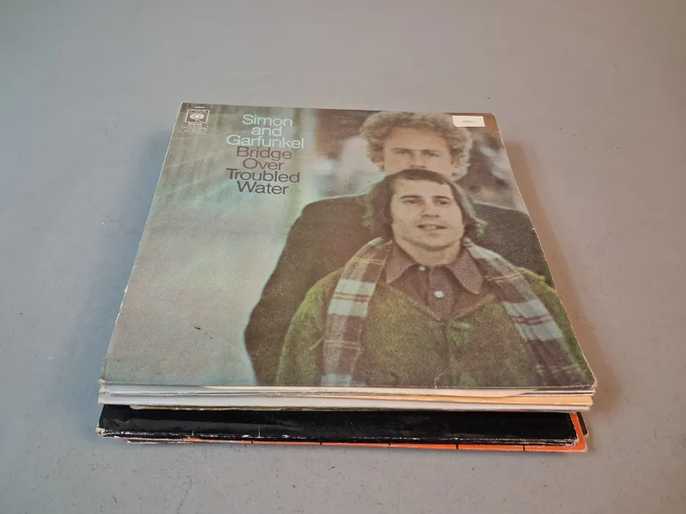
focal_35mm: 27
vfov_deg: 51.4
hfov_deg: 65.3
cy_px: 257
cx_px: 343
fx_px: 535
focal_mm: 4
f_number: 1.8
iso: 400
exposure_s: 1/50
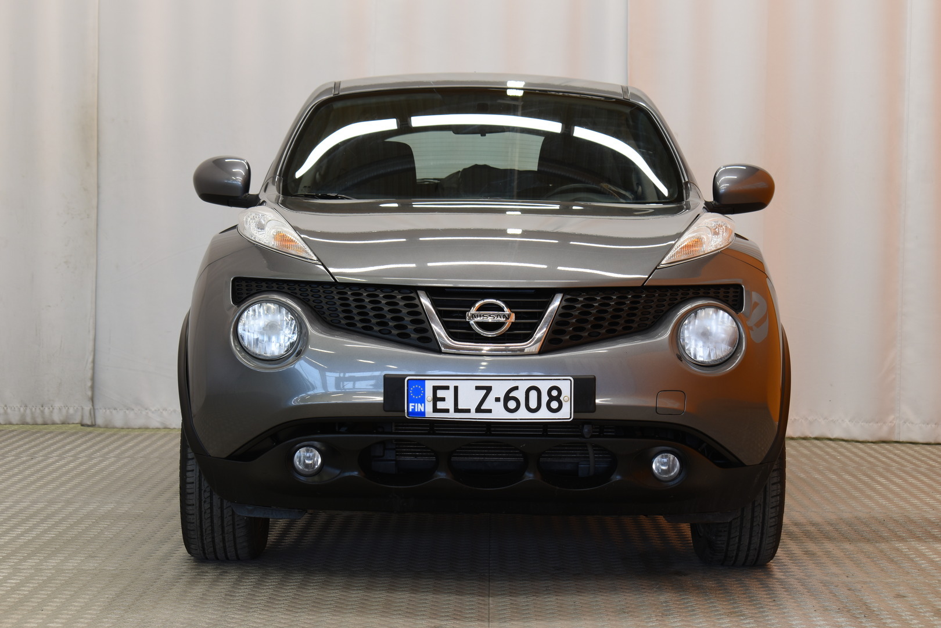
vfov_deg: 16.6
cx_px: 470
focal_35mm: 82
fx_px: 2156
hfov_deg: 24.6
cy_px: 314
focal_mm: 55
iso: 100
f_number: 8
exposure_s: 1/6
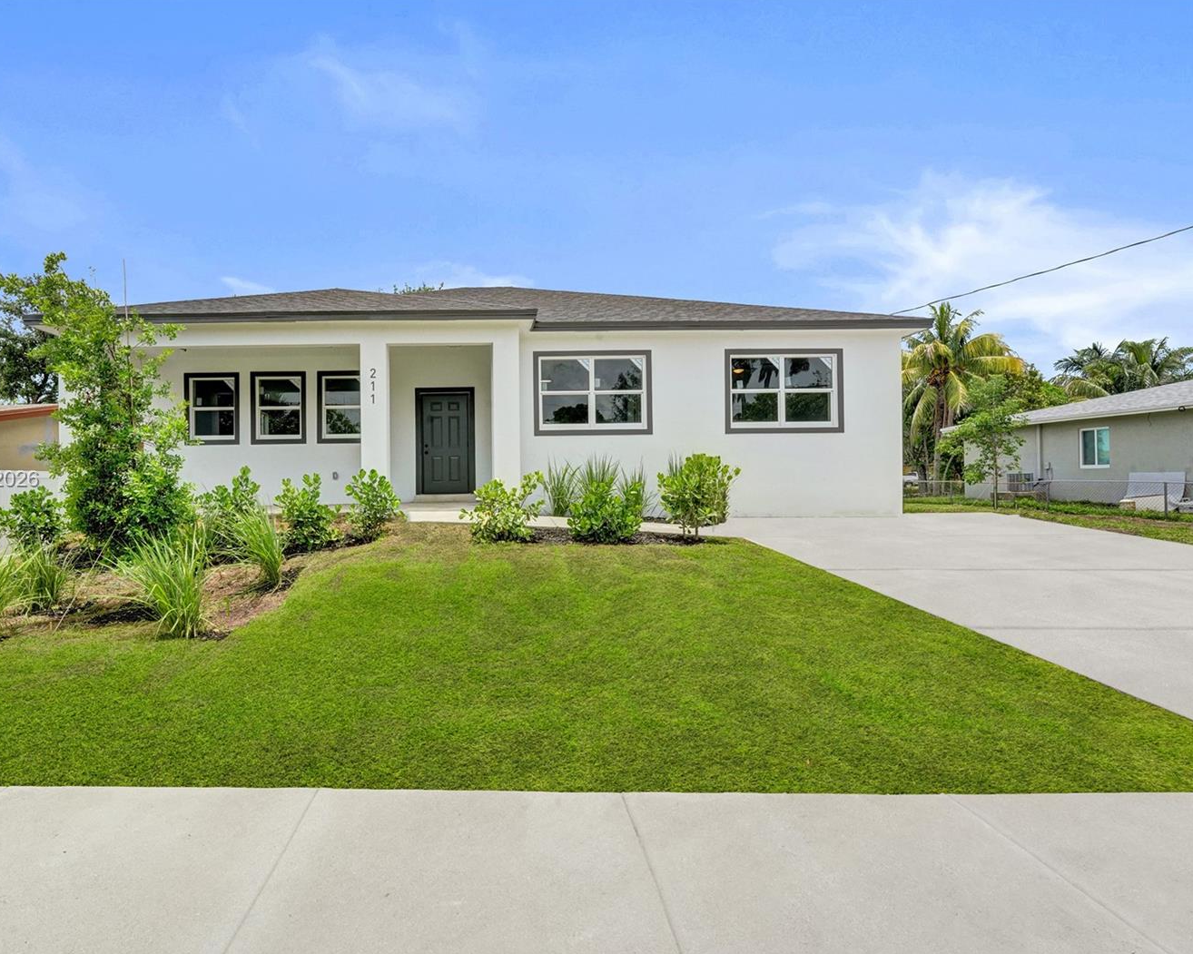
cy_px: 480
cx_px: 482
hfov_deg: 92.0
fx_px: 565
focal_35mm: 16
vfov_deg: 80.4
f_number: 18
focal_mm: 14
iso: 1250
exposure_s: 1/500
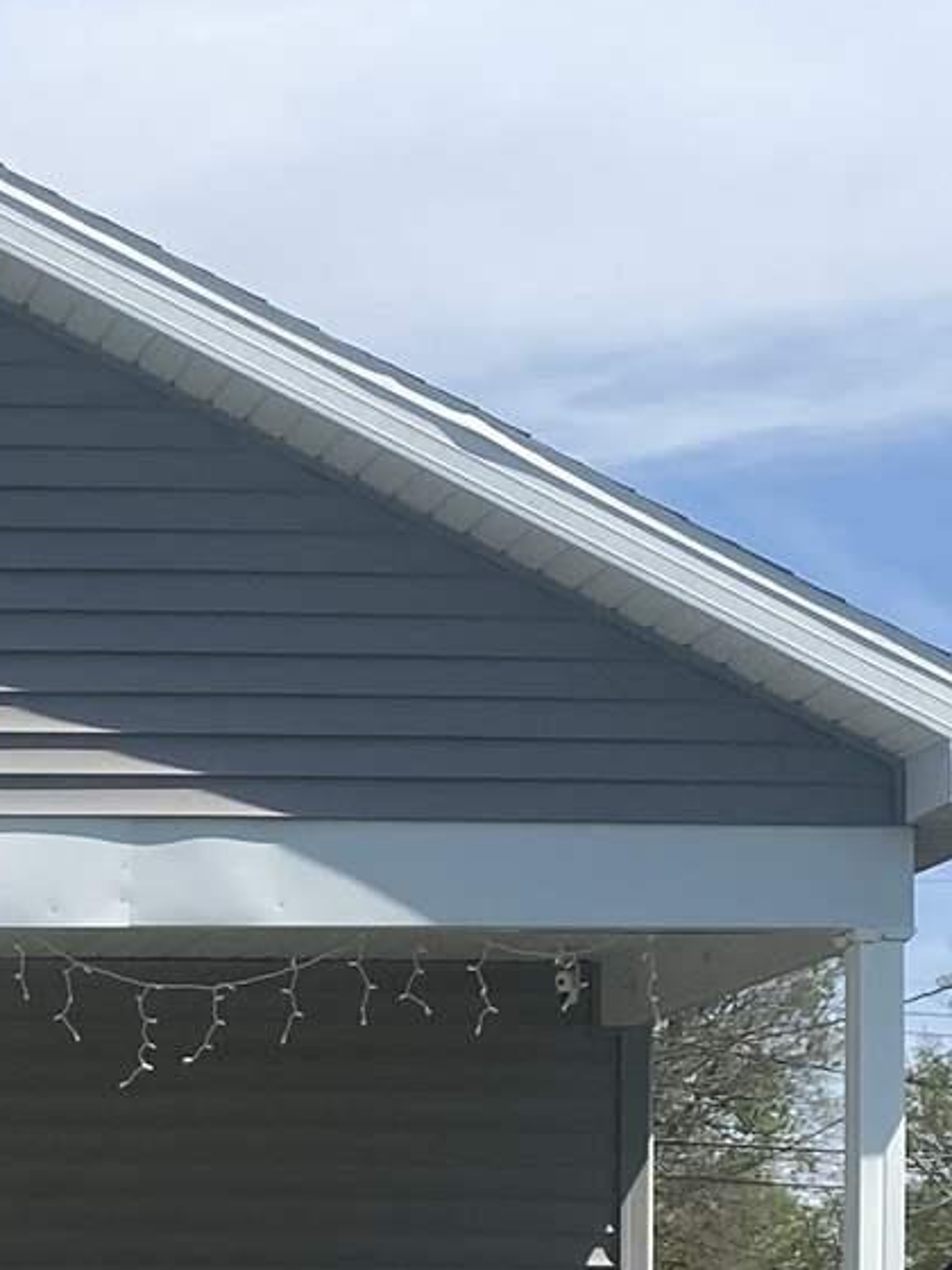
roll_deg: +0.3
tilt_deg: +0.1
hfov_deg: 12.7
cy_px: 1497
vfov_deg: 17.6
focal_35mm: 107
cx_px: -714
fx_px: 3924
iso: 32
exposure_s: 1/3300
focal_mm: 4.25
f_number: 1.8
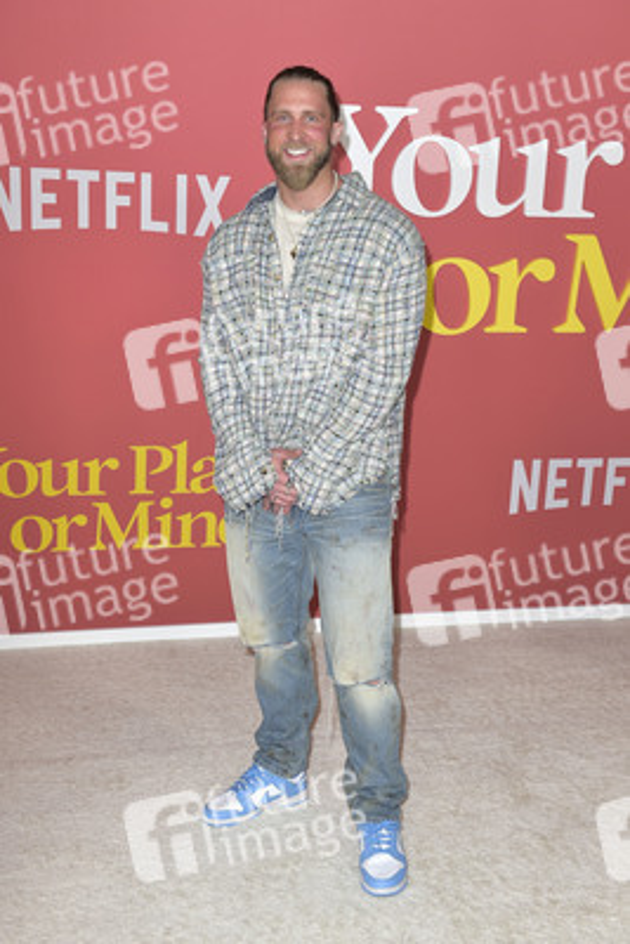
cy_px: 472
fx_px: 1311
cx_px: 315
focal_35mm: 50
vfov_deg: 39.6
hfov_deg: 27.0
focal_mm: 50
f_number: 6.3
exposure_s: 1/250
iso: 400
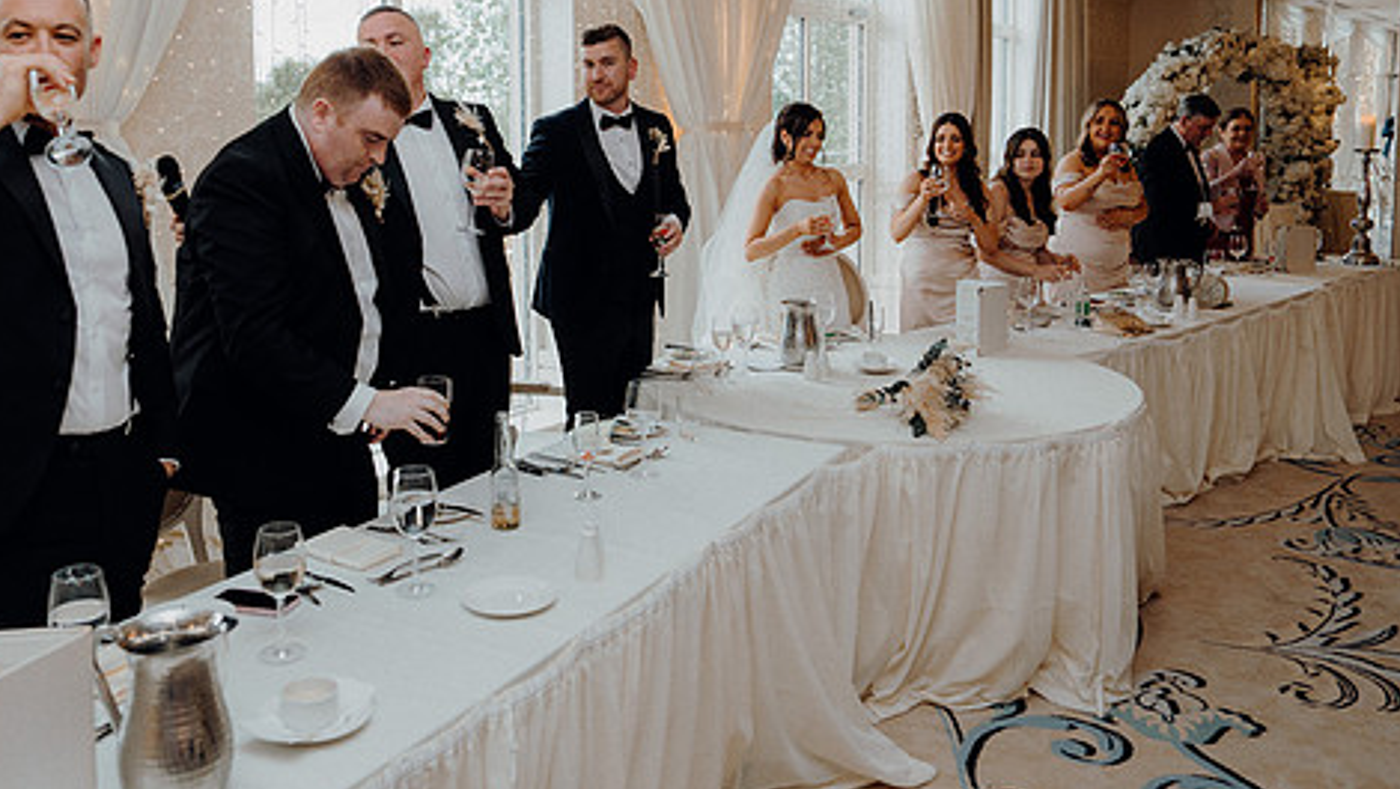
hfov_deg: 62.2
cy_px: 234
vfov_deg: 37.2
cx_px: 581
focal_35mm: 31
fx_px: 1151
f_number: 3.5
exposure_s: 1/160
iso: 640
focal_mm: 24
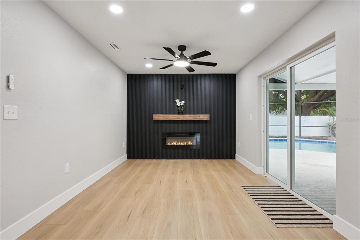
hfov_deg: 90.0
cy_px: 120
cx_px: 180
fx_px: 180
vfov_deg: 67.3
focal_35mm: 18
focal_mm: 18
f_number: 9
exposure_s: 1/8
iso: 200
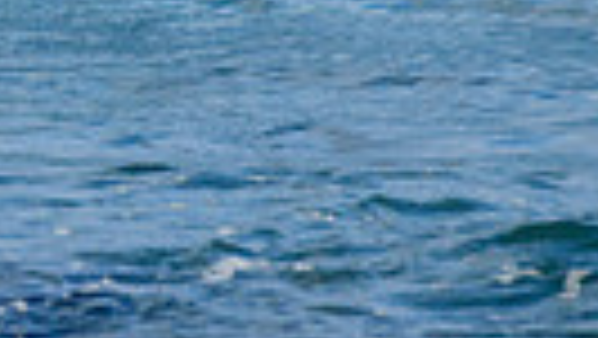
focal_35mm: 2794
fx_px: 44330
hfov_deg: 0.8
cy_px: -330
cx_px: -501
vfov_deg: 0.4
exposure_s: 1/1250
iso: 320
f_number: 5.6
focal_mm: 500
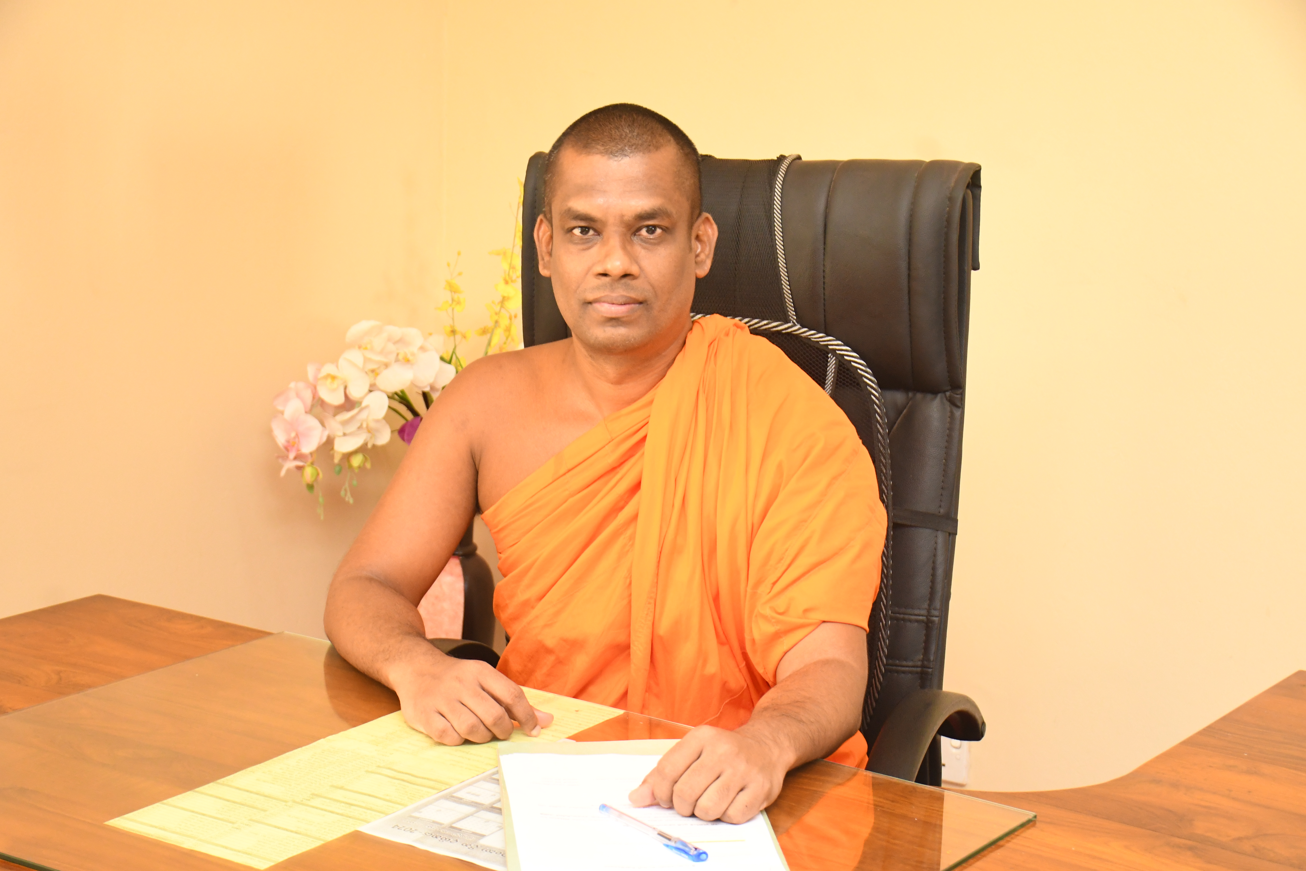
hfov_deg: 33.4
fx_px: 2176
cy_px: 436
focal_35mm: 60
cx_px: 653
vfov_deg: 22.6
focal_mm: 40
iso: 2000
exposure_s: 1/80
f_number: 5.6
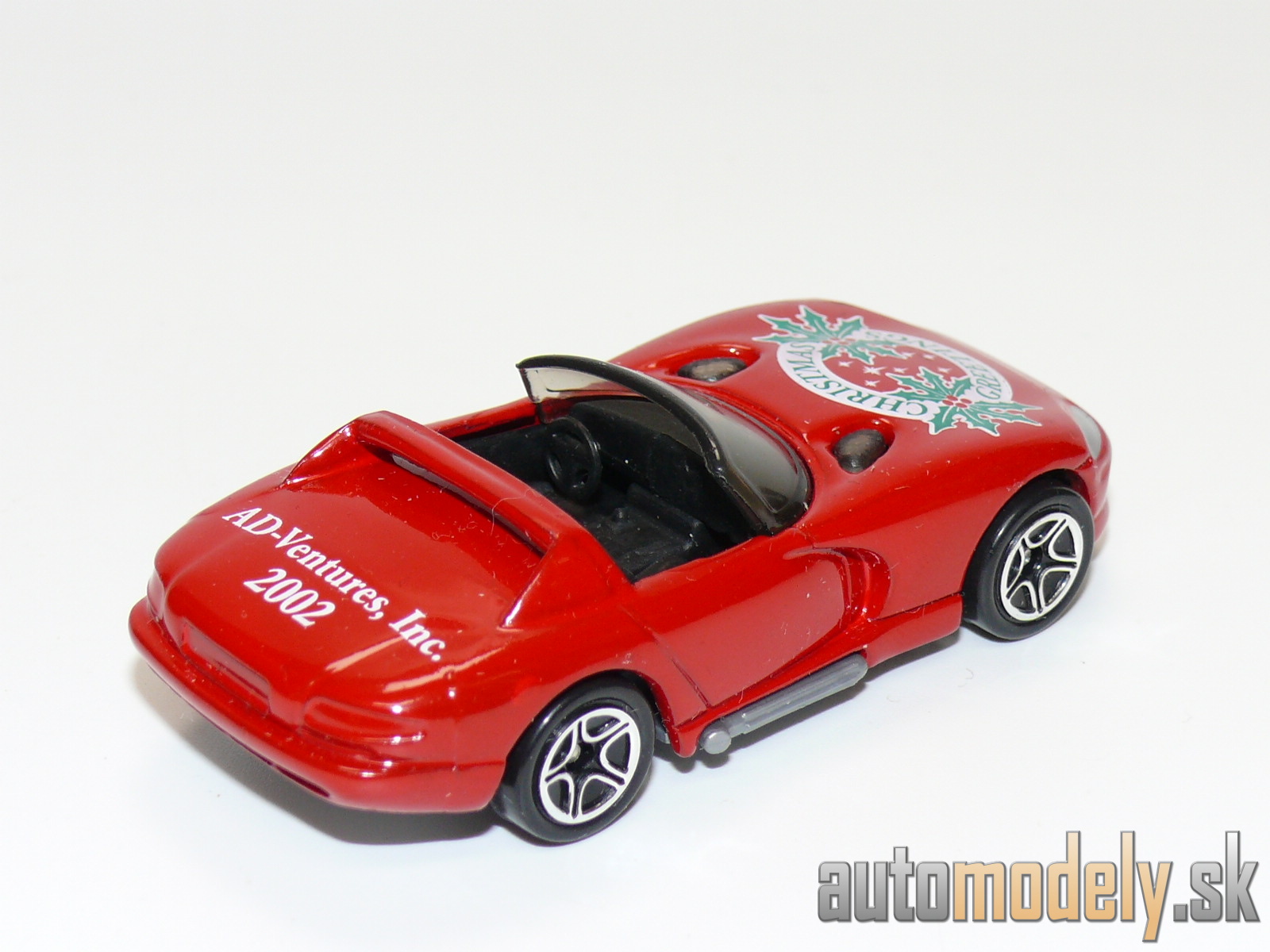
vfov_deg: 14.5
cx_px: 635
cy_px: 476
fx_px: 3742
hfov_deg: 19.3
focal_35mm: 102
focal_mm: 13.3
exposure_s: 1/30
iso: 100
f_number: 4
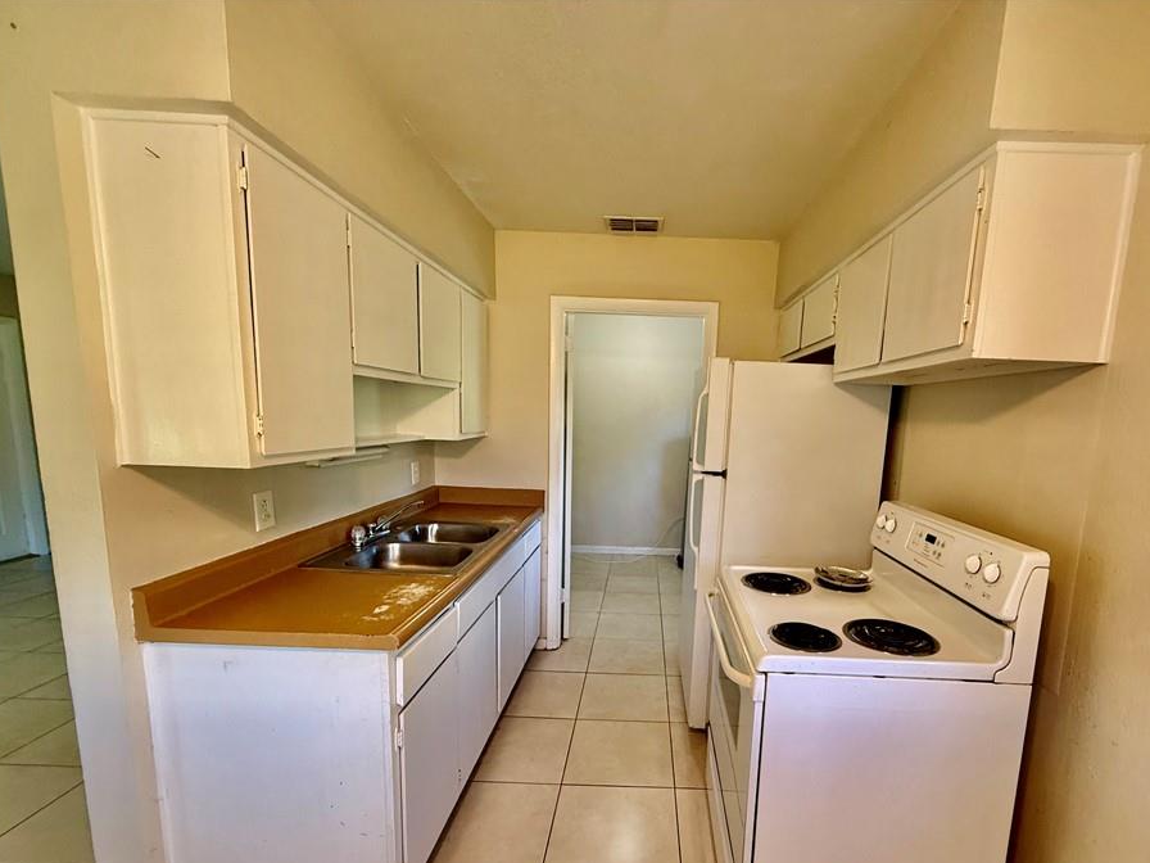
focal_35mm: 16
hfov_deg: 94.0
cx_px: 647
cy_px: 491
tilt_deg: -8.0
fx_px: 532
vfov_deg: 77.7
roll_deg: -2.3
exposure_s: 1/60
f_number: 2.2
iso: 250
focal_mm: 2.22
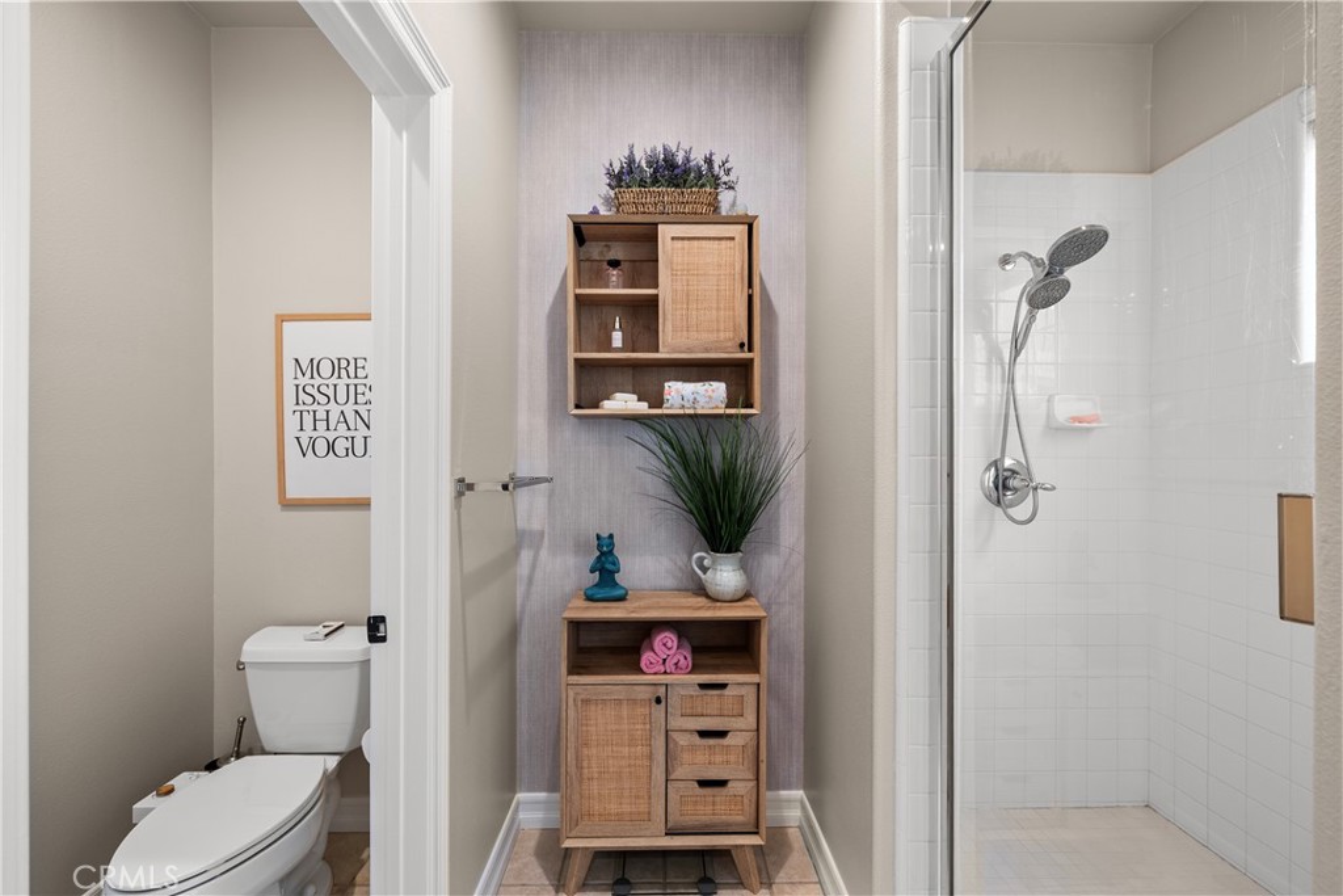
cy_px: 448
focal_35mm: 14
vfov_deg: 81.2
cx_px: 672
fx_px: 522
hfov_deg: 104.2
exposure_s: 1/2
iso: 200
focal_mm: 14
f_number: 9
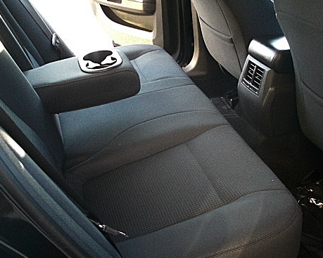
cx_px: 186
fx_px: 468
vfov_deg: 30.8
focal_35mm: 49
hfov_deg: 38.0
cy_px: 128
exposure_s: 1/100
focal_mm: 6.3
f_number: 2.8
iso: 800
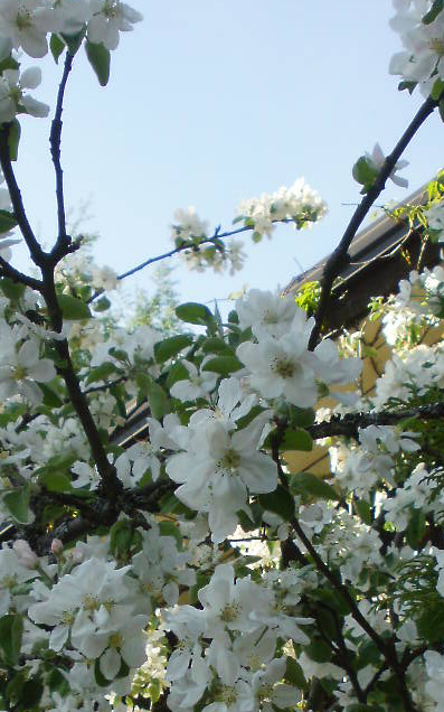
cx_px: 125
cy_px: 593
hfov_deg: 13.6
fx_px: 1860
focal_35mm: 96
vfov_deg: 21.3
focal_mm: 6.3
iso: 100
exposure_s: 1/320
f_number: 3.5
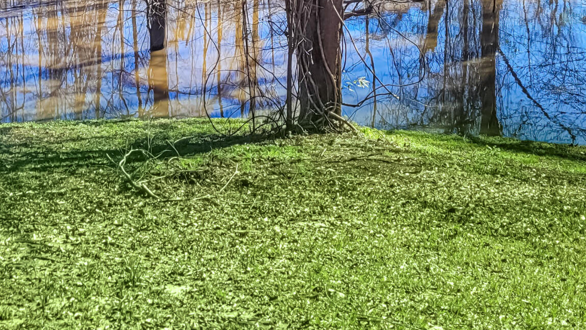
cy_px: -123
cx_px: 182
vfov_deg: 15.4
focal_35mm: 74
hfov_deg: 28.3
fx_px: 1150
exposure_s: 1/1300
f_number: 1.8
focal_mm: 5.4
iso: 40
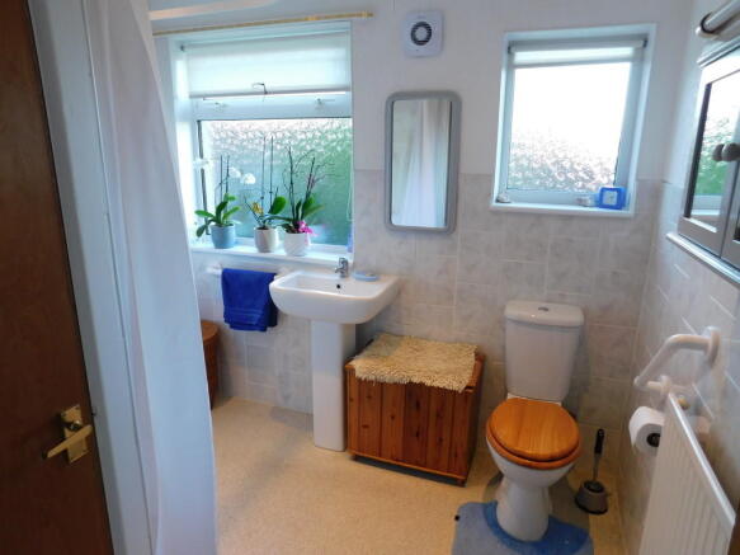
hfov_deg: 73.9
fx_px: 492
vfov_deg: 58.9
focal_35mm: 23
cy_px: 278
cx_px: 370
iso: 160
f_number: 3
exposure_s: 1/30
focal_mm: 4
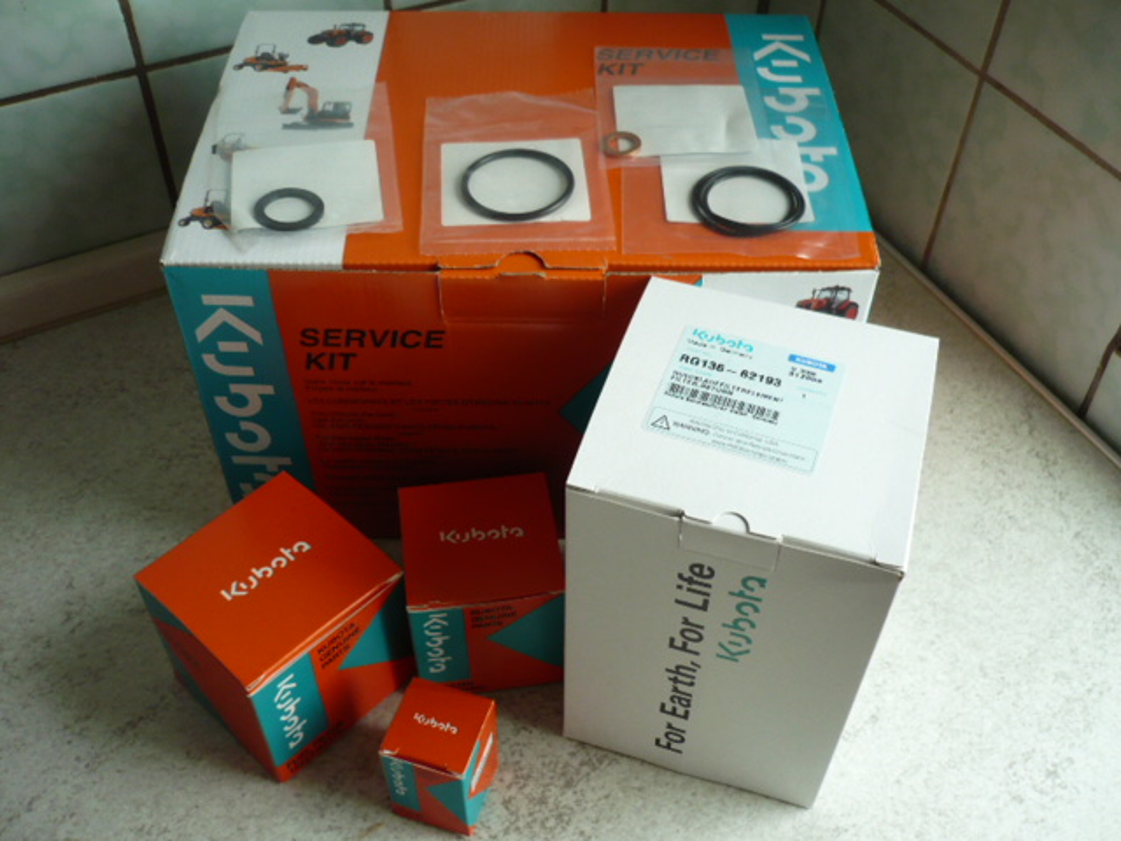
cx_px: 560
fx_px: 1133
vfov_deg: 40.7
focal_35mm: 35
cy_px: 420
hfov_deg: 52.6
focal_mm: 5.8
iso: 160
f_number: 2.8
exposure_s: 1/30
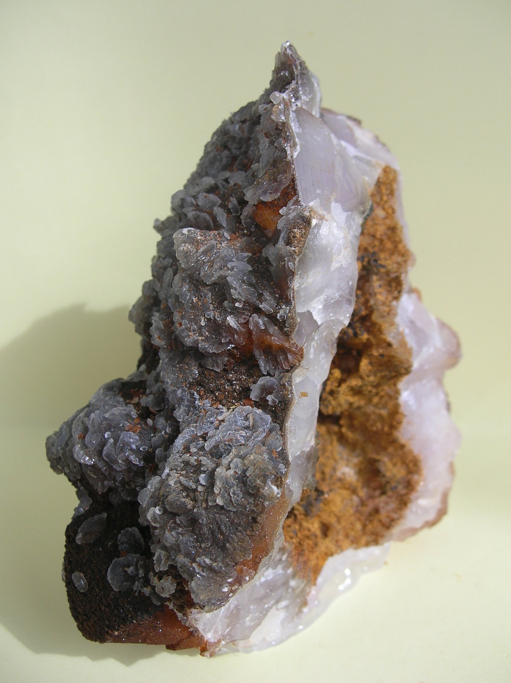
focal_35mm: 36
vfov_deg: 51.4
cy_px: 342
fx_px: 710
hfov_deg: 39.6
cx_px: 256
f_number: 2.7
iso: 50
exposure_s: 1/78.1
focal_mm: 6
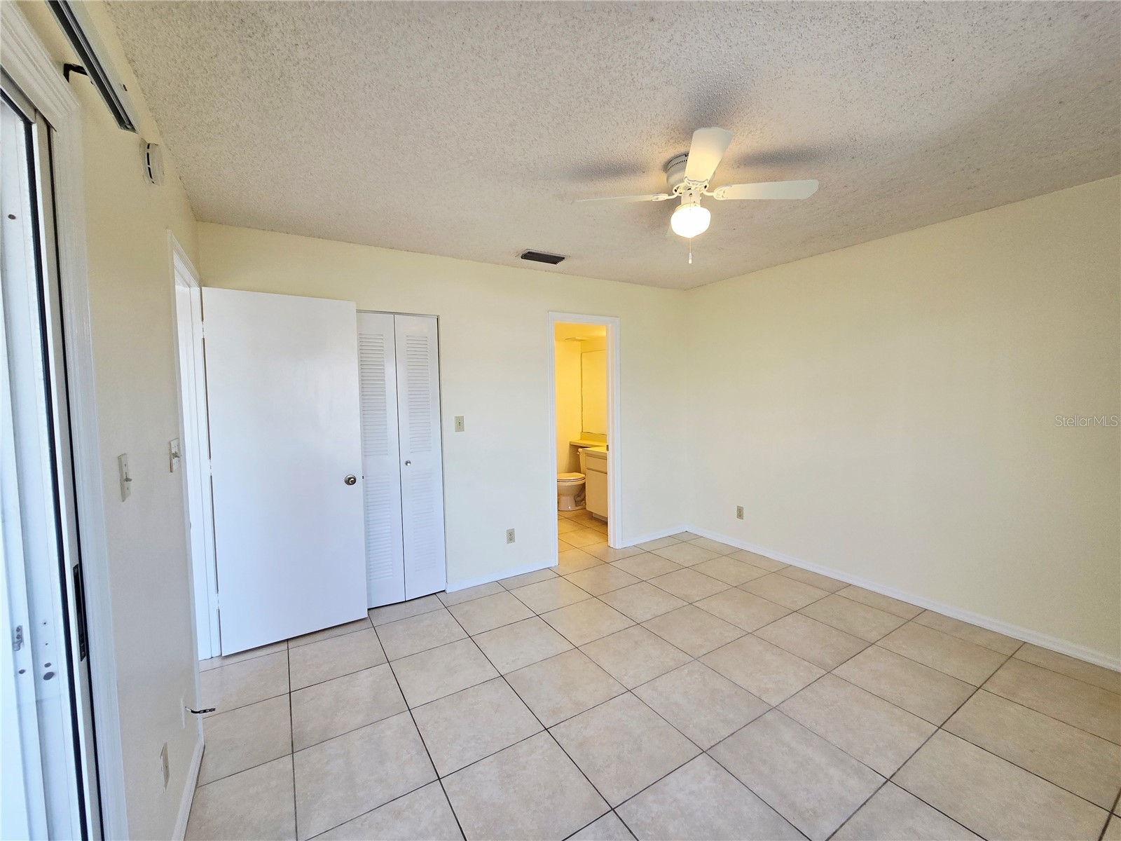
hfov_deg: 106.2
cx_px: 560
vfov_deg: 89.9
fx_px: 421
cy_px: 420
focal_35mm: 13
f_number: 2.2
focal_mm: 2.2
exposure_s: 1/120
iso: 80
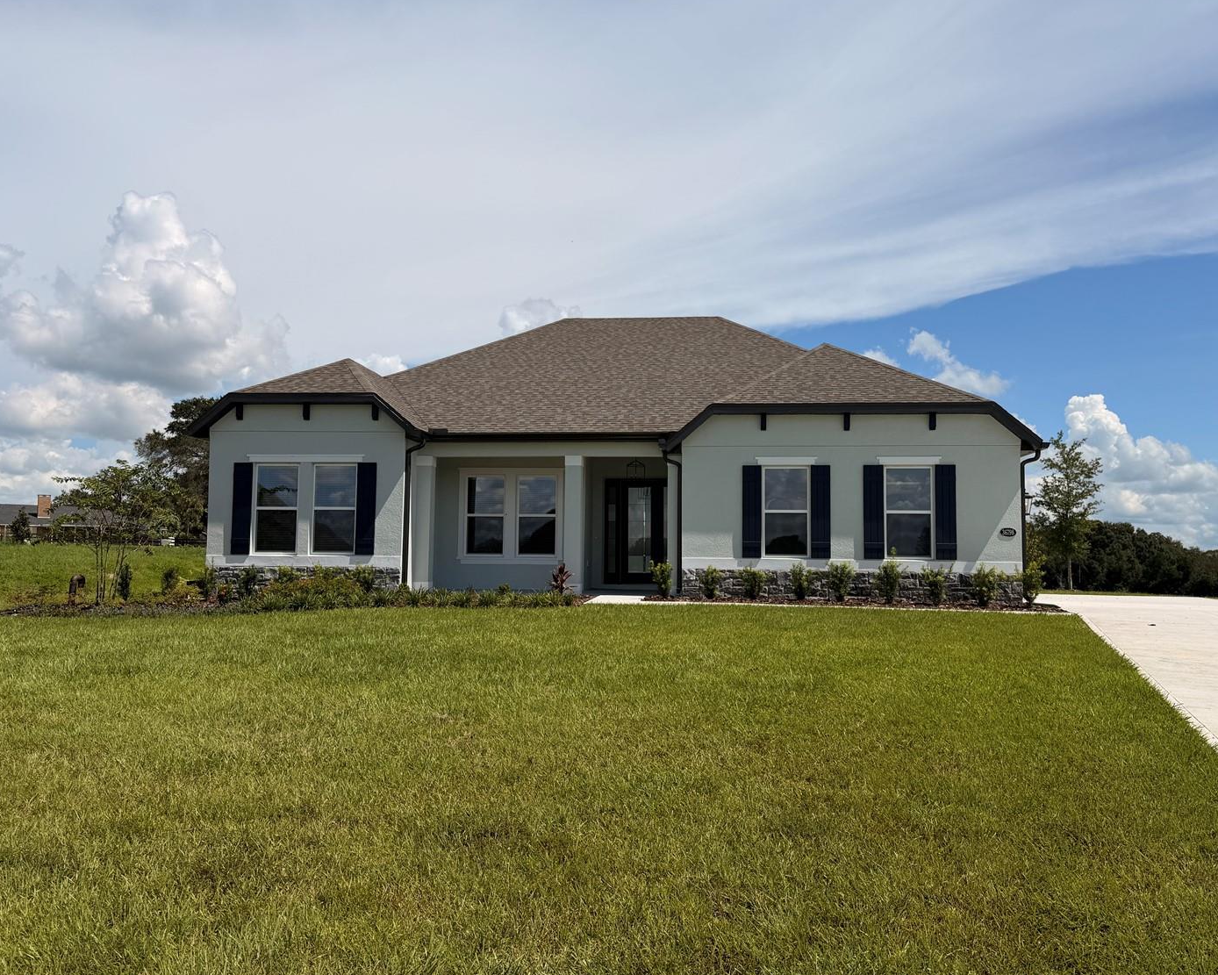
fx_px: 974
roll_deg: +0.0
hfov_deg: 64.0
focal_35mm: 27
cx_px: 629
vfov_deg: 53.2
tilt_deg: +4.4
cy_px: 488
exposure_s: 1/11905
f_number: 1.78
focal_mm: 6.76
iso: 80
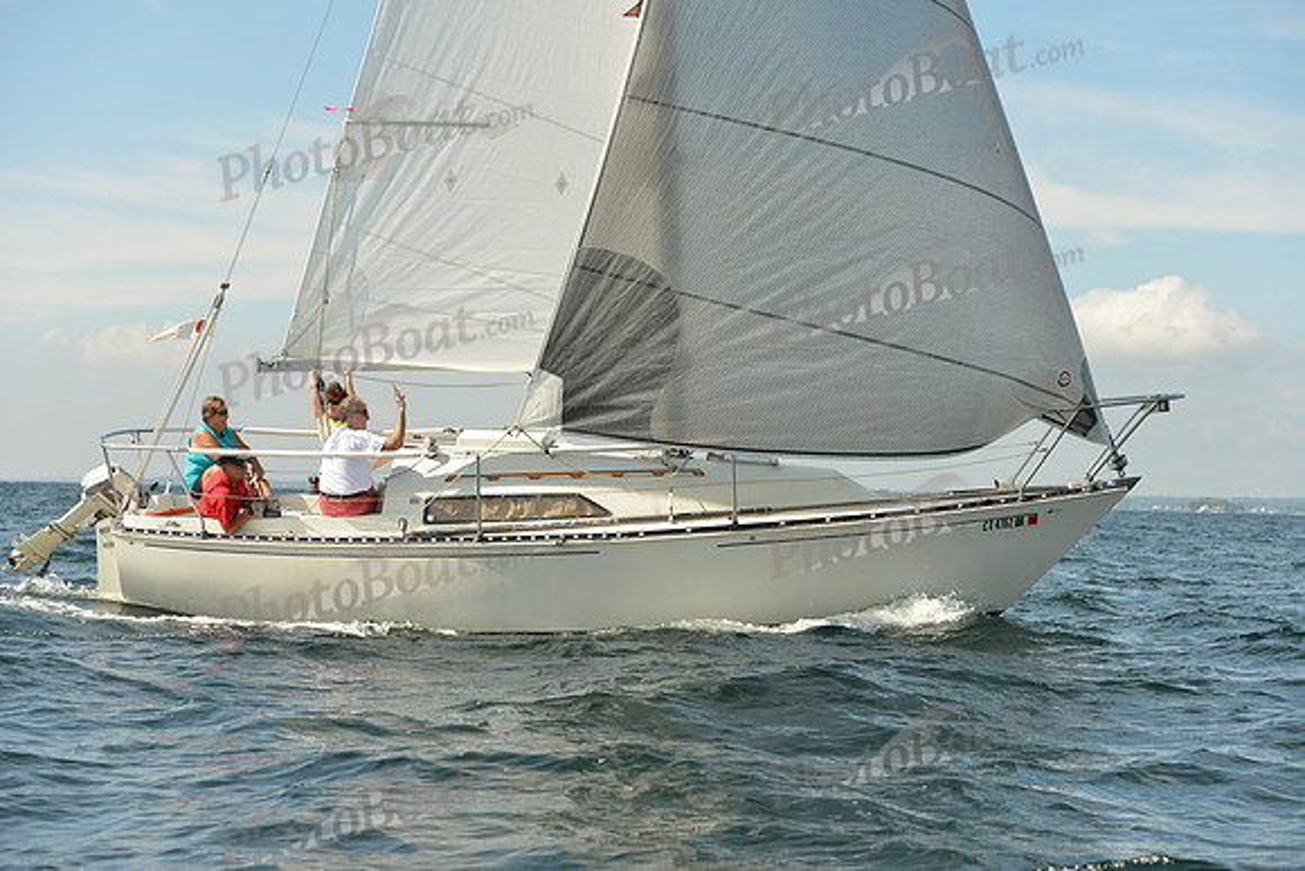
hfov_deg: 28.8
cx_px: 652
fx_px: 2538
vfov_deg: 19.5
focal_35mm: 70
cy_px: 436
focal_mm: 70
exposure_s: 1/1600
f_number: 6.3
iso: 320
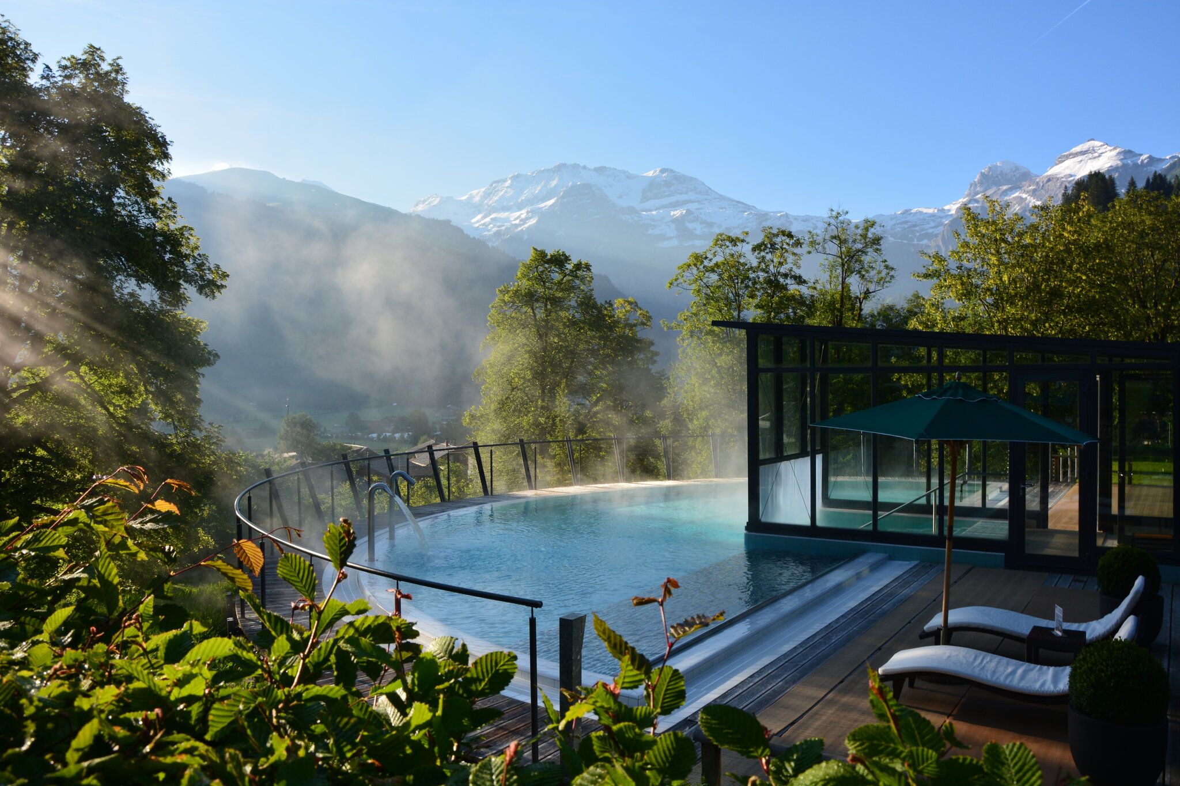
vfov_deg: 47.9
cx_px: 590
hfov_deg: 67.4
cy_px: 393
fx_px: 885
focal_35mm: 27
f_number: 11
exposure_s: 1/125
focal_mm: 18
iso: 160
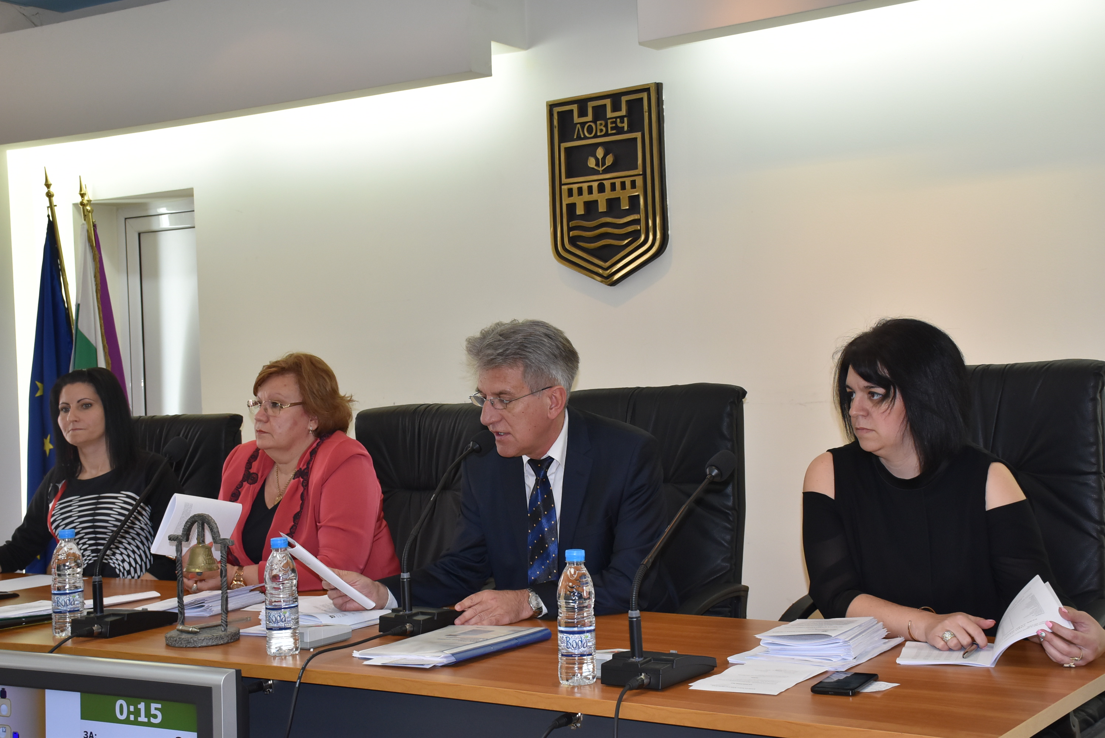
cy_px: 369
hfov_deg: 38.9
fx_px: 1567
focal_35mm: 51
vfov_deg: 26.5
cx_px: 552
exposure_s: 1/125
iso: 800
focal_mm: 34
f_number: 5.6
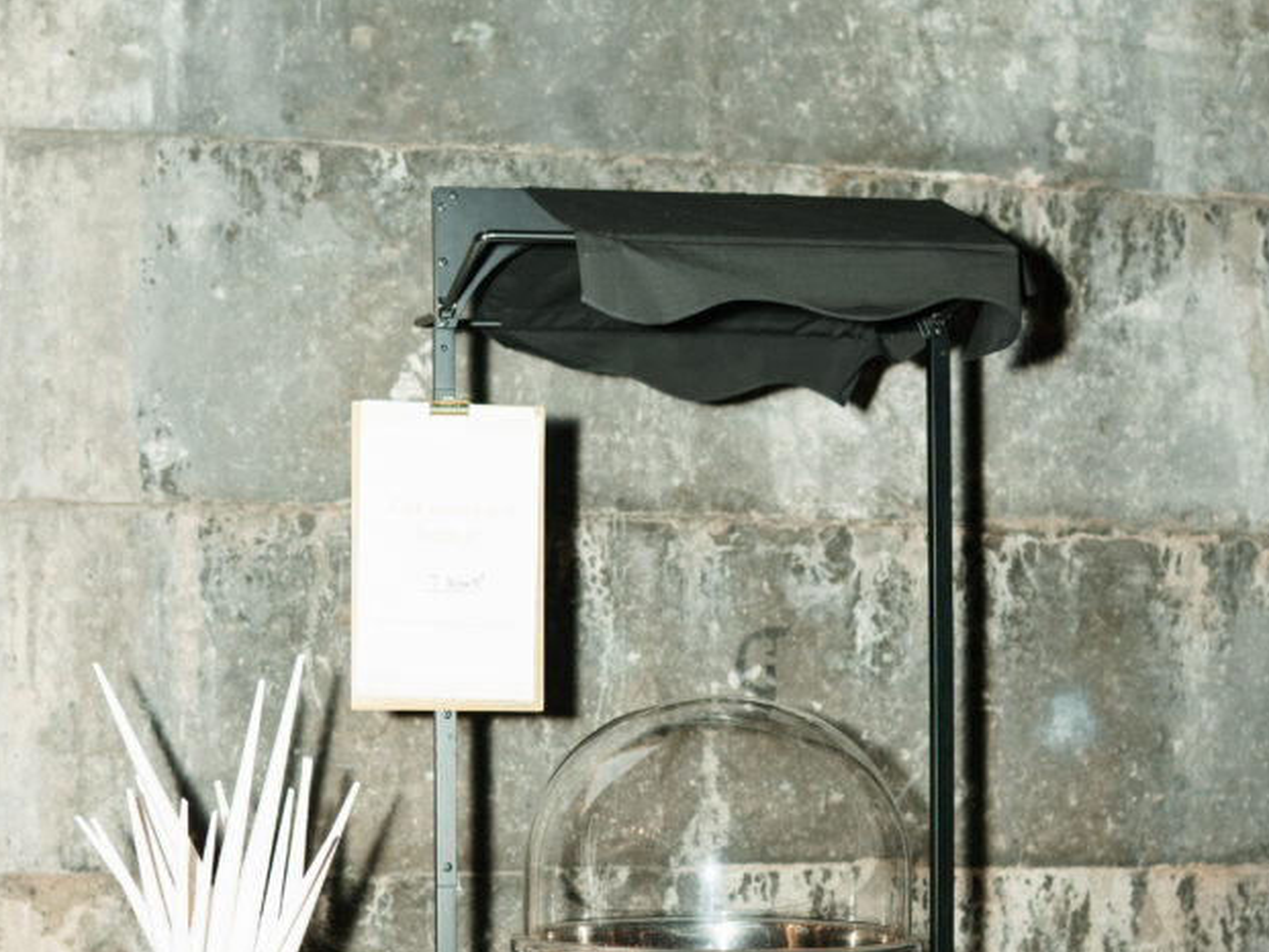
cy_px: 846
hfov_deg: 29.8
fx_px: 2383
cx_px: 597
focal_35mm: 65
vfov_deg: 22.1
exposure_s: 1/250
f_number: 2.2
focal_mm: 35
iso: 250
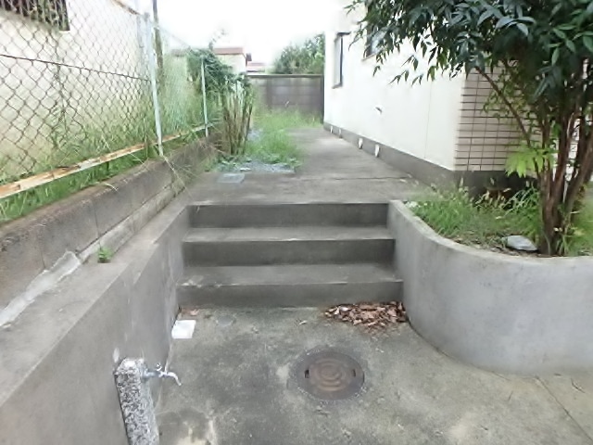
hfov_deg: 79.0
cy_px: 222
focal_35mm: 21
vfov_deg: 63.4
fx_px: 360
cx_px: 296
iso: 125
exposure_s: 1/200
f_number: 3.5
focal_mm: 3.7
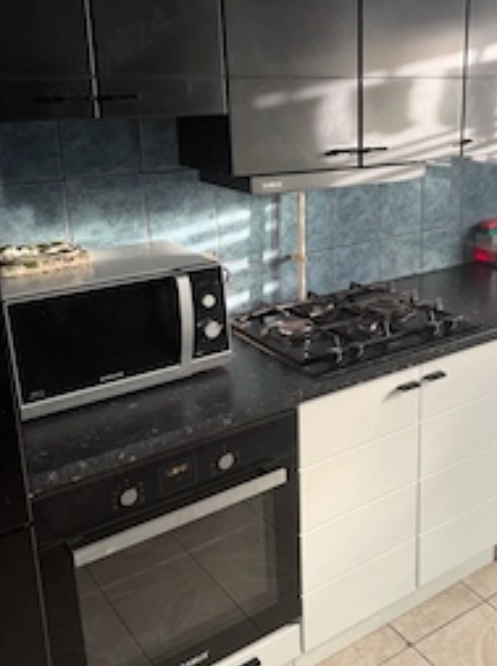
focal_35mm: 38
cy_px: 282
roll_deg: -1.3
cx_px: 387
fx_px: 729
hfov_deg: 36.5
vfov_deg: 48.9
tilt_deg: -16.1
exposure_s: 1/79
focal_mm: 6.76
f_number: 1.78
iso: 200
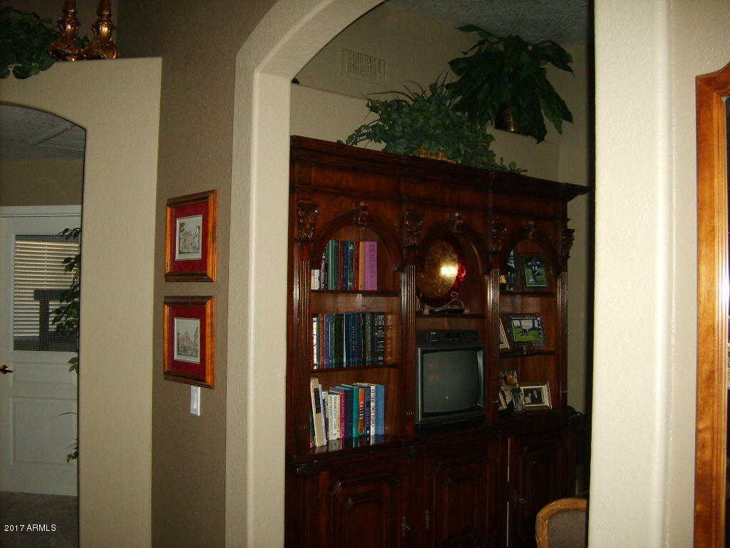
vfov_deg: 40.7
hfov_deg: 52.6
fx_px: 738
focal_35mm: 35
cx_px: 365
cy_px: 274
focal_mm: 5.8
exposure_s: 1/45
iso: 153
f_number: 2.8
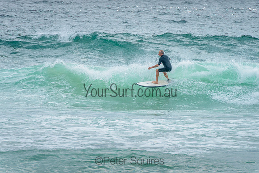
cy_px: 70
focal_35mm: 490
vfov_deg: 2.8
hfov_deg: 4.2
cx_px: 142
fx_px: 3527
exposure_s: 1/1600
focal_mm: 400
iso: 500
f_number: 9
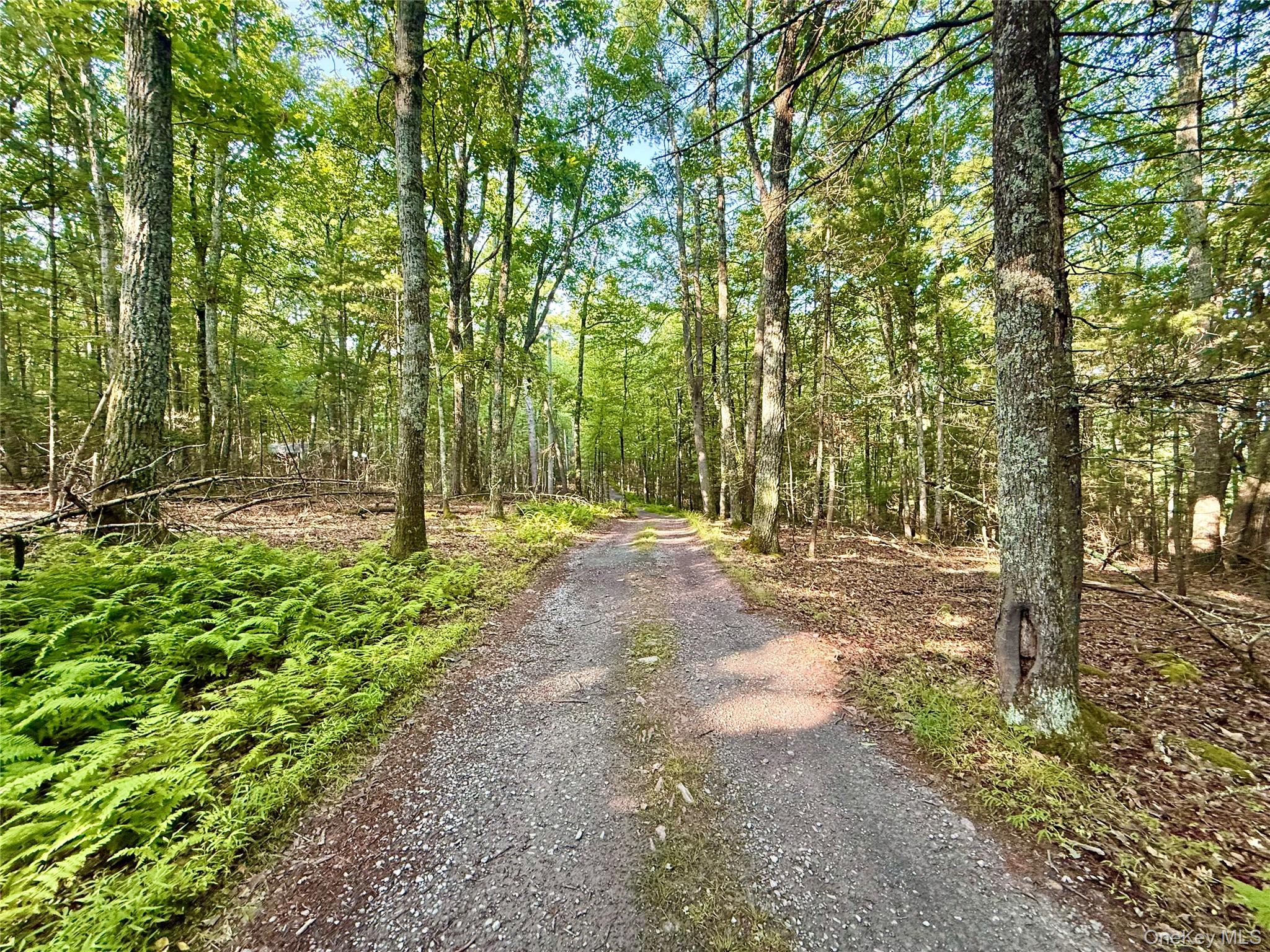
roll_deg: +1.9
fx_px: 514
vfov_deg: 85.7
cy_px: 476
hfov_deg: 102.1
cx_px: 635
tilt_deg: -3.0
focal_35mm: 14
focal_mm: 2.22
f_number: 2.2
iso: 160
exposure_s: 1/99
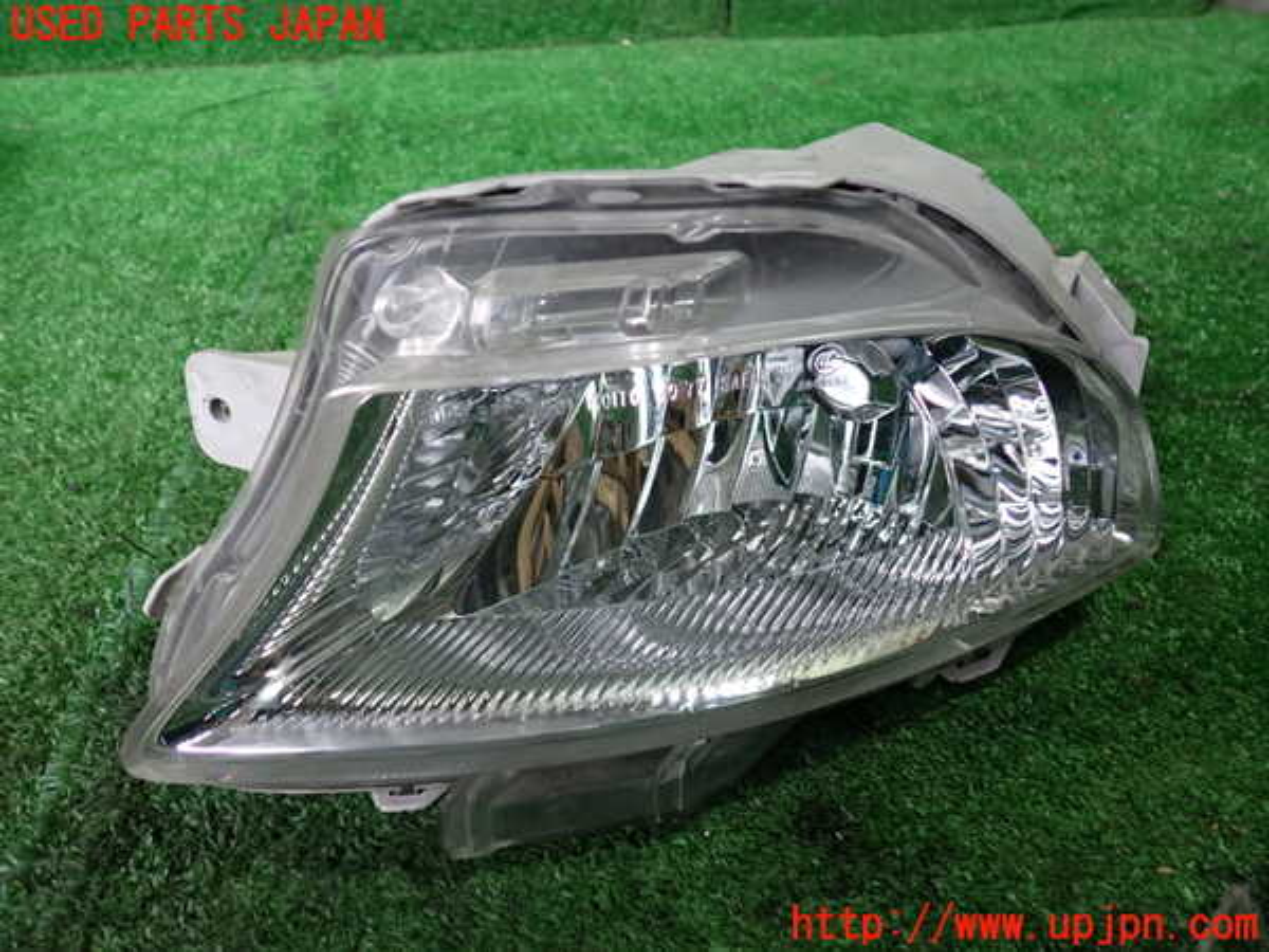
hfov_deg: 60.0
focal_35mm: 30
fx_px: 1100
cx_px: 634
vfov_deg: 46.8
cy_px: 476
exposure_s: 1/30
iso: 320
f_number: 2.3
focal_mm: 5.4
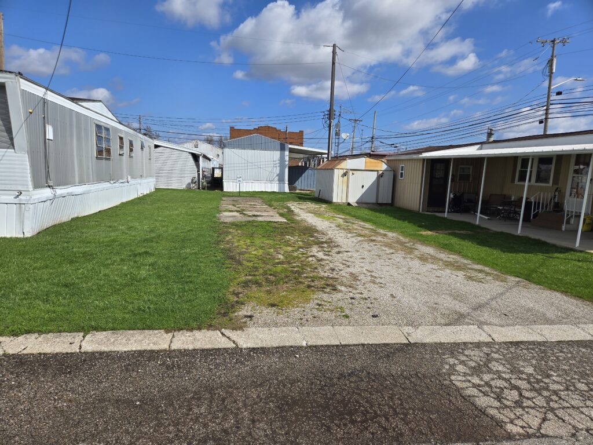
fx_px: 394
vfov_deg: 58.9
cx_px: 296
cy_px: 222
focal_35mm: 23
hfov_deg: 73.9
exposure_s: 1/2760
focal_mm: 5.4
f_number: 1.8
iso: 25
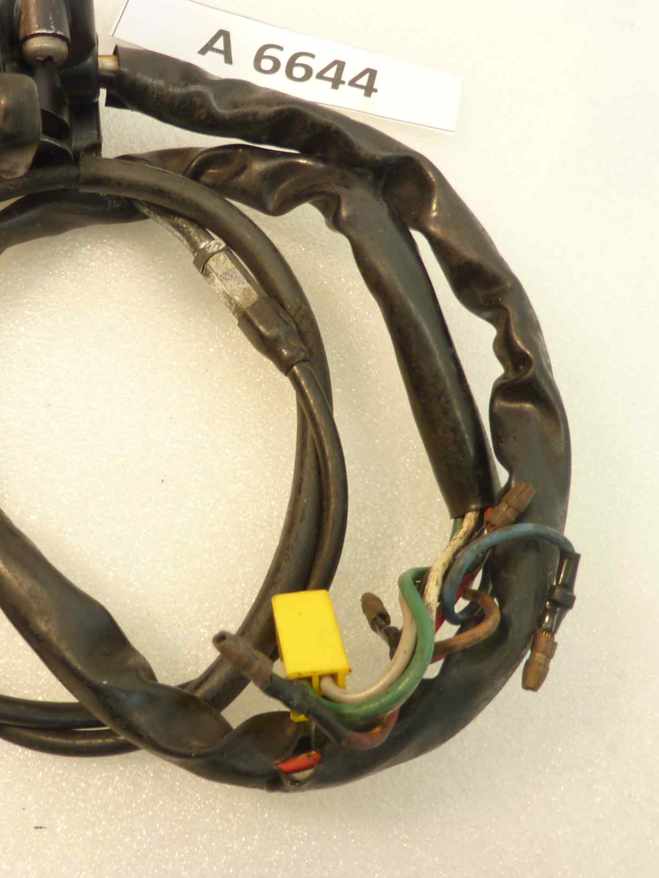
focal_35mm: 34
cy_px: 446
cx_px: 147
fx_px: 863
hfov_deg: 40.4
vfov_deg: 53.9
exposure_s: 1/20
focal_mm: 4.1
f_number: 3.3
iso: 80
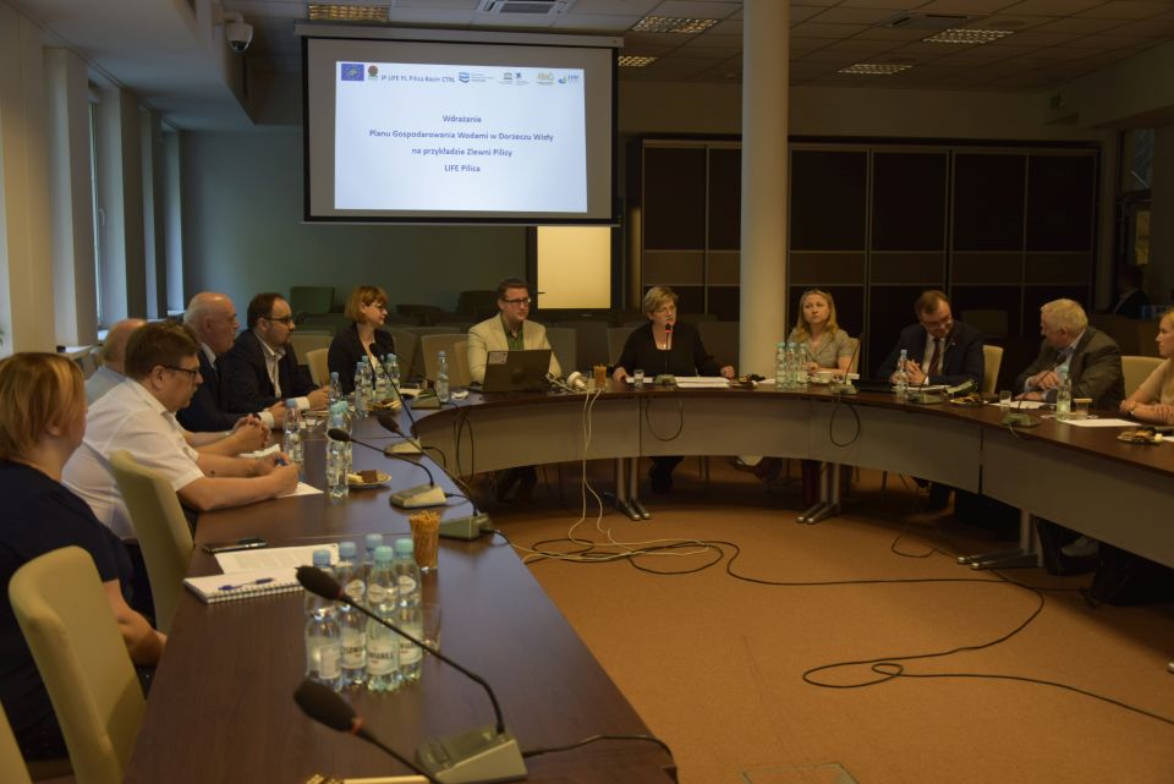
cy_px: 392
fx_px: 1223
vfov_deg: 35.5
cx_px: 587
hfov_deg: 51.3
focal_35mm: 38
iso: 400
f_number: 4
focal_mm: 25
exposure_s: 1/40
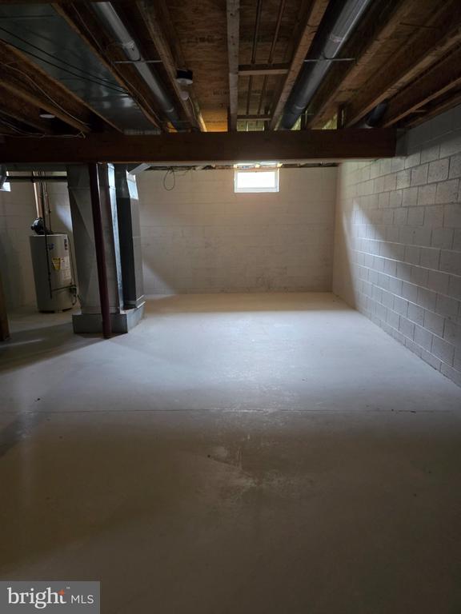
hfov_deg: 58.9
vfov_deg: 73.9
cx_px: 230
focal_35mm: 23
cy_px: 307
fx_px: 408
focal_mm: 5.4
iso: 640
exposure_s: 1/60
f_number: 1.8
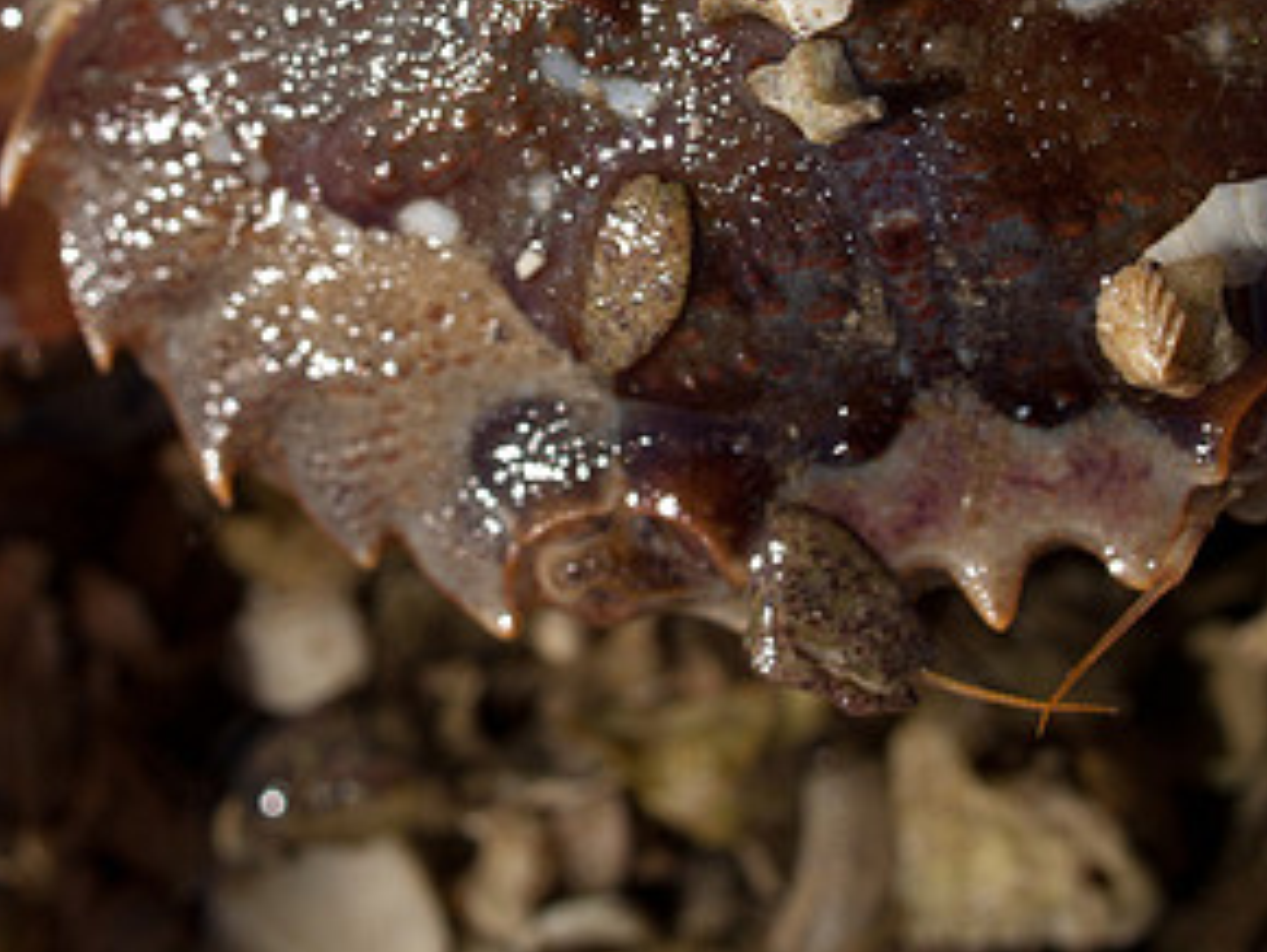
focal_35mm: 140
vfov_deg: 10.6
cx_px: 542
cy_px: 120
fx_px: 5128
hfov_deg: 14.1
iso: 100
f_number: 8
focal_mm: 35
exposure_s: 1/250
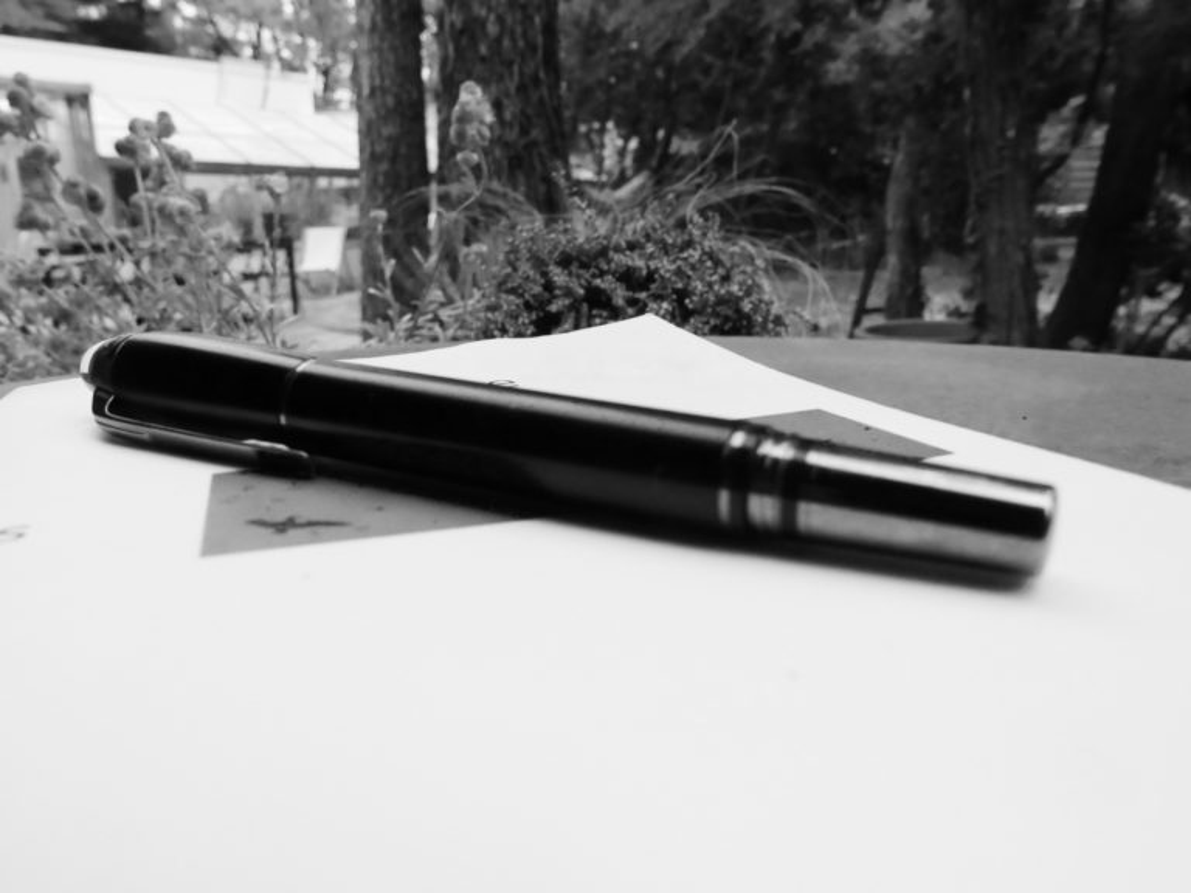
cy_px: 446
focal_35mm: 24
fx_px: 826
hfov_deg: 71.6
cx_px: 596
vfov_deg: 56.8
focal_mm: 10.9
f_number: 8
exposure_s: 1/2000
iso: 3200
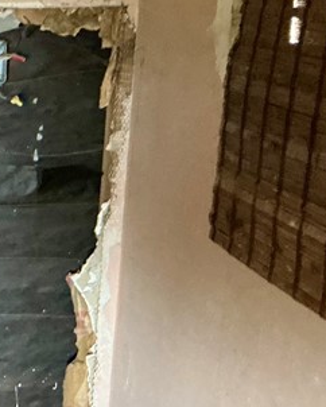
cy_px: 214
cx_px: -322
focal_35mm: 96
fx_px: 1157
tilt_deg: -12.6
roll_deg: +1.3
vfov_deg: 19.9
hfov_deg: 13.7
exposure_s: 1/30
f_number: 1.8
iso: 400
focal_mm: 3
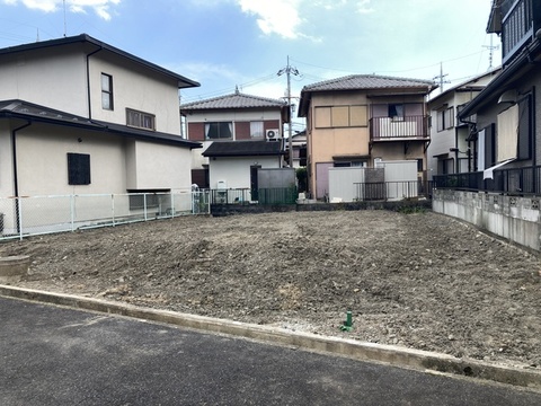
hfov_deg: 63.4
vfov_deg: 49.7
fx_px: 438
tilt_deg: -4.1
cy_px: 203
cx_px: 270
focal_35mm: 28
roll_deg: -0.1
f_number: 1.8
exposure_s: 1/716
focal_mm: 3.99
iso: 20
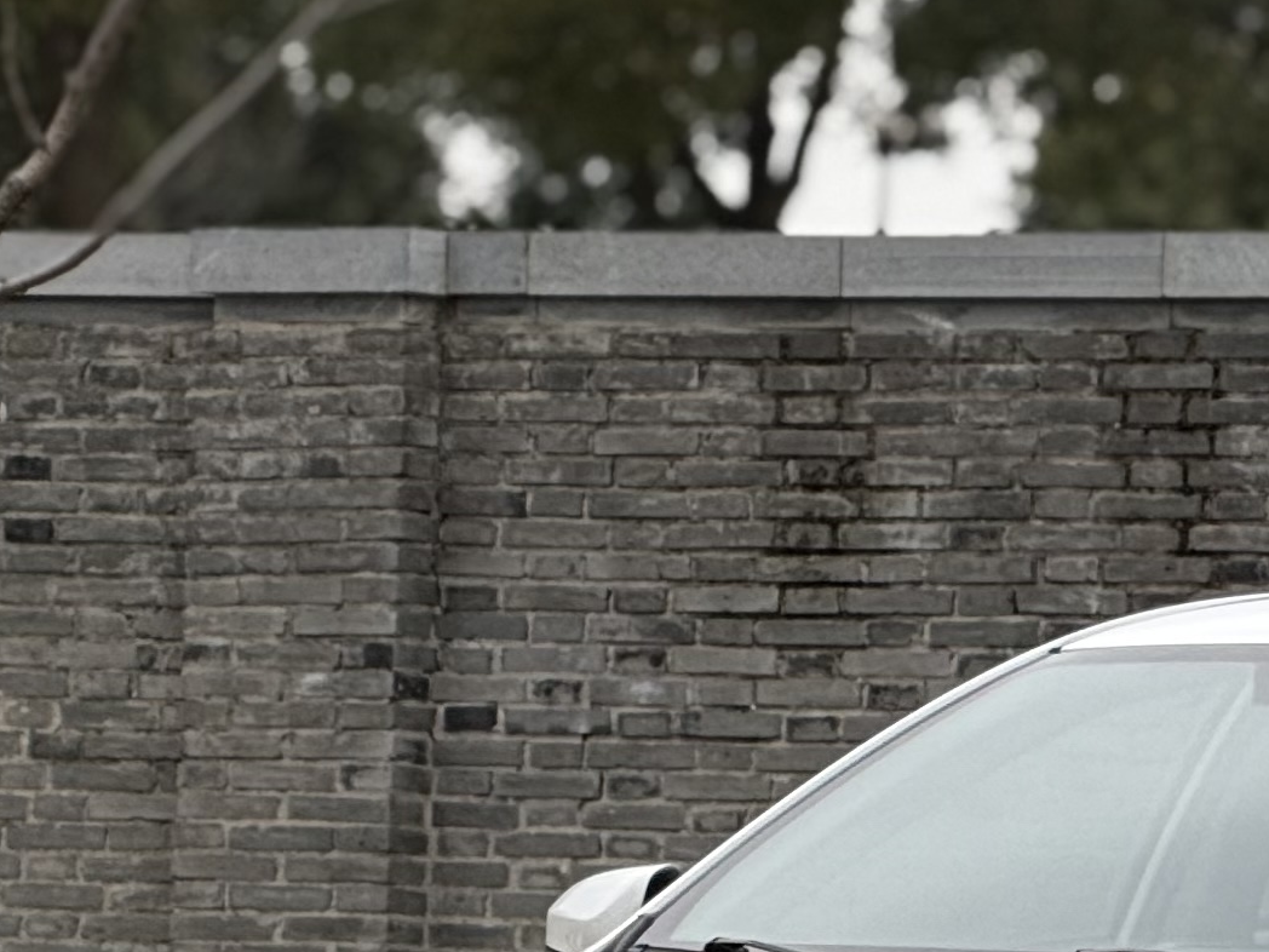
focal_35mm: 300
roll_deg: -1.7
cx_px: 1521
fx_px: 10998
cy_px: 1050
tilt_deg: +0.6
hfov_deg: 6.6
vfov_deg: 4.9
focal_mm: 15.66
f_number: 2.8
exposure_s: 1/145
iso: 50
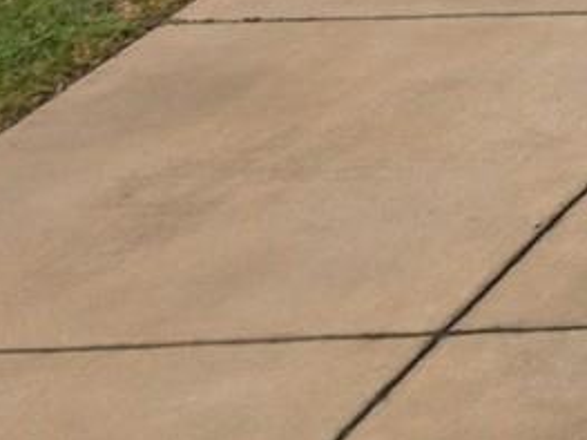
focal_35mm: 187
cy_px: -1050
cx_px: 2232
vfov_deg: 6.8
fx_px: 3170
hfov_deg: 7.7
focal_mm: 8.67
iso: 200
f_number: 1.8
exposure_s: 1/100
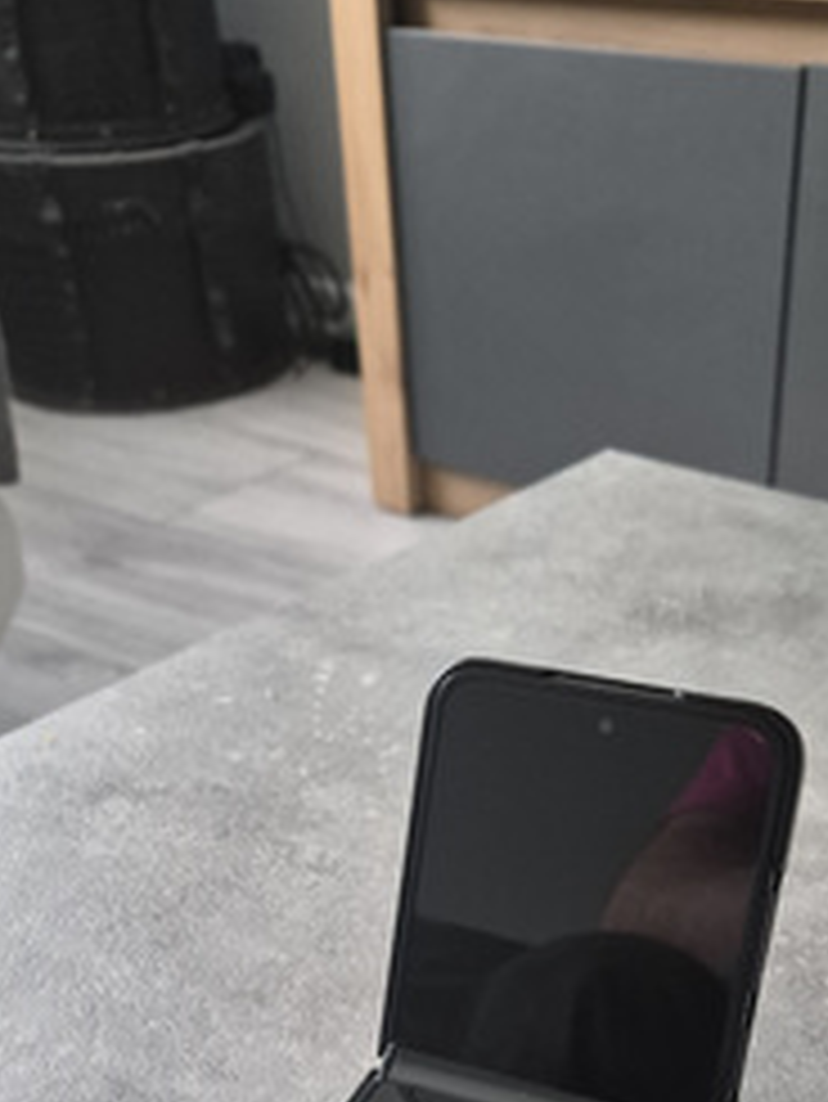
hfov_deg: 30.6
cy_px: 1003
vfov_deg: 37.6
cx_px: 578
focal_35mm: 47
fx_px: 1498
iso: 1000
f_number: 1.8
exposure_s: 1/120
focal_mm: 5.4
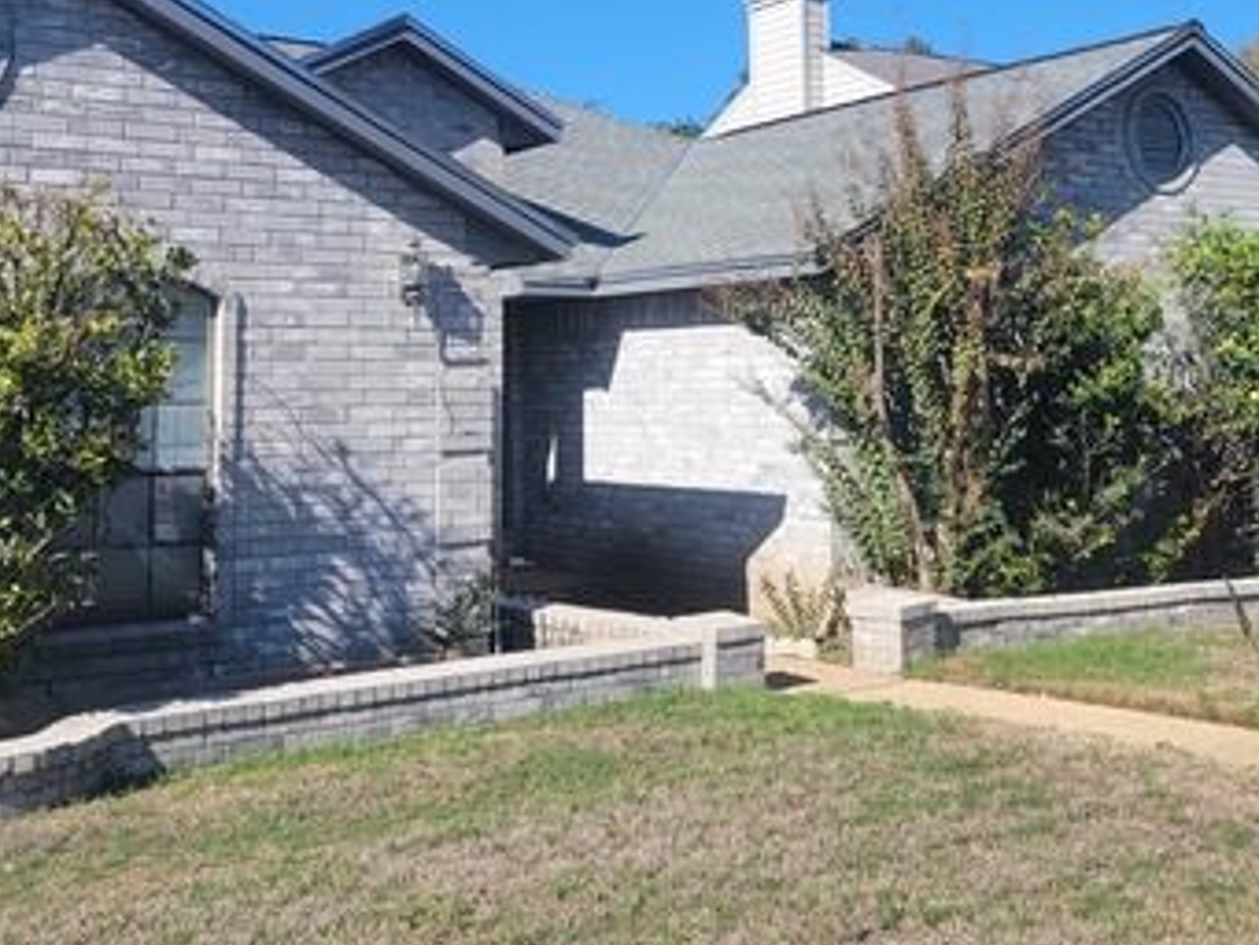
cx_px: 672
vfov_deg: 31.6
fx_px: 1637
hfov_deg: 42.0
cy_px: 233
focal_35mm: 45
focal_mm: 6.7
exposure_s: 1/744
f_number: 1.8
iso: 16
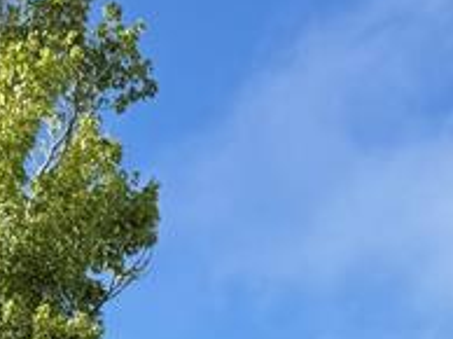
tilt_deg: +10.5
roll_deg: -2.5
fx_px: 1660
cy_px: 797
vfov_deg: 10.2
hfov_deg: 15.5
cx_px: 159
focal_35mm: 127
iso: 80
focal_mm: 6.76
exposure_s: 1/2000
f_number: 1.78
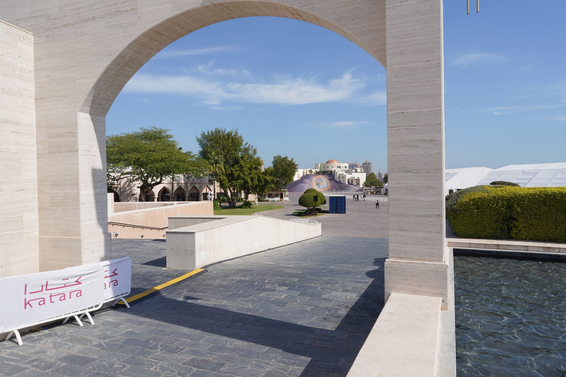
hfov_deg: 73.7
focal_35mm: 24
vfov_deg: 53.1
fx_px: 377
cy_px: 188
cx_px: 283
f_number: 18
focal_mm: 24
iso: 100
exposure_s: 1/100
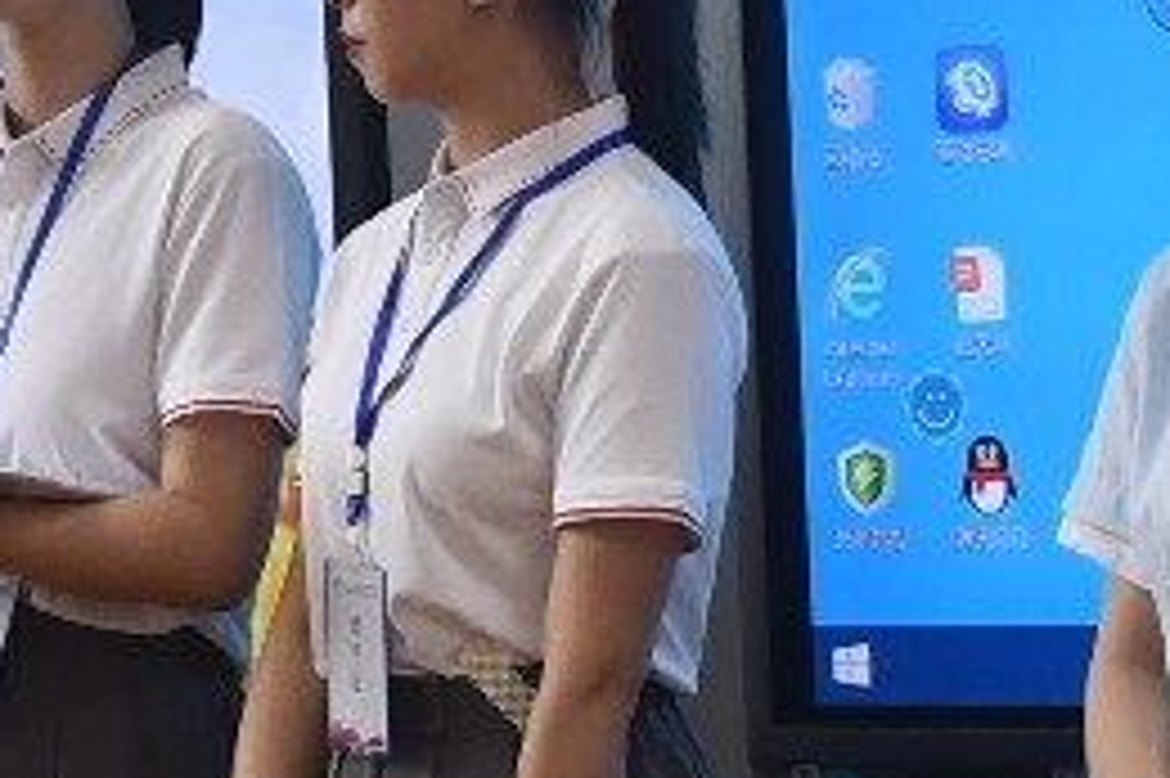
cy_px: 22
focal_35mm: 263
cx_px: -194
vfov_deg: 5.2
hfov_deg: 7.8
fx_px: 8542
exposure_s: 1/250
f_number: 2.8
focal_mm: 24
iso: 640
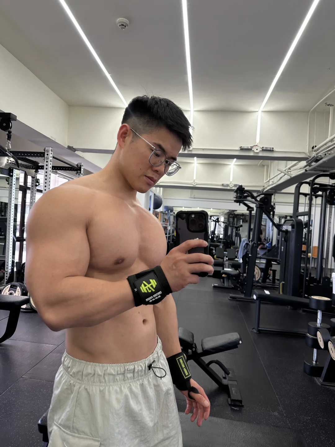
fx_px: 310
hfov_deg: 56.8
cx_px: 168
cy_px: 224
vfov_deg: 71.6
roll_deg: -4.0
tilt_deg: +1.6
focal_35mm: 24
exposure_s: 1/121
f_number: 1.78
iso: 125
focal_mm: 6.86
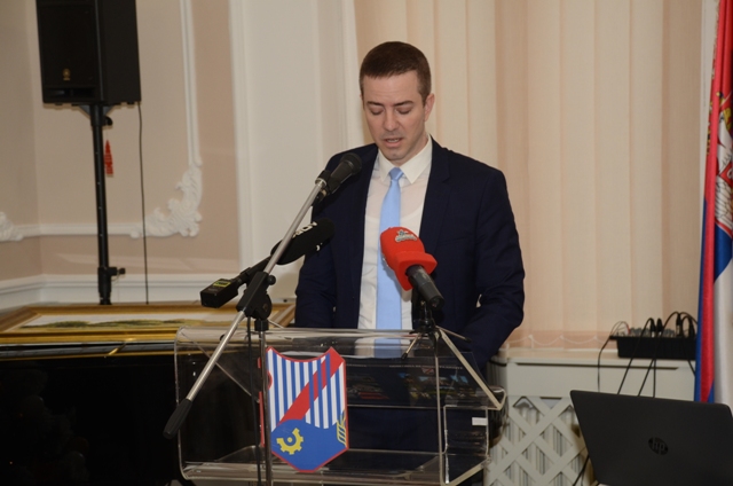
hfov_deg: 22.0
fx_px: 1890
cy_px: 243
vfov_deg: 14.6
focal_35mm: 93
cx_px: 366
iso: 400
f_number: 5
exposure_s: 1/50
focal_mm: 62
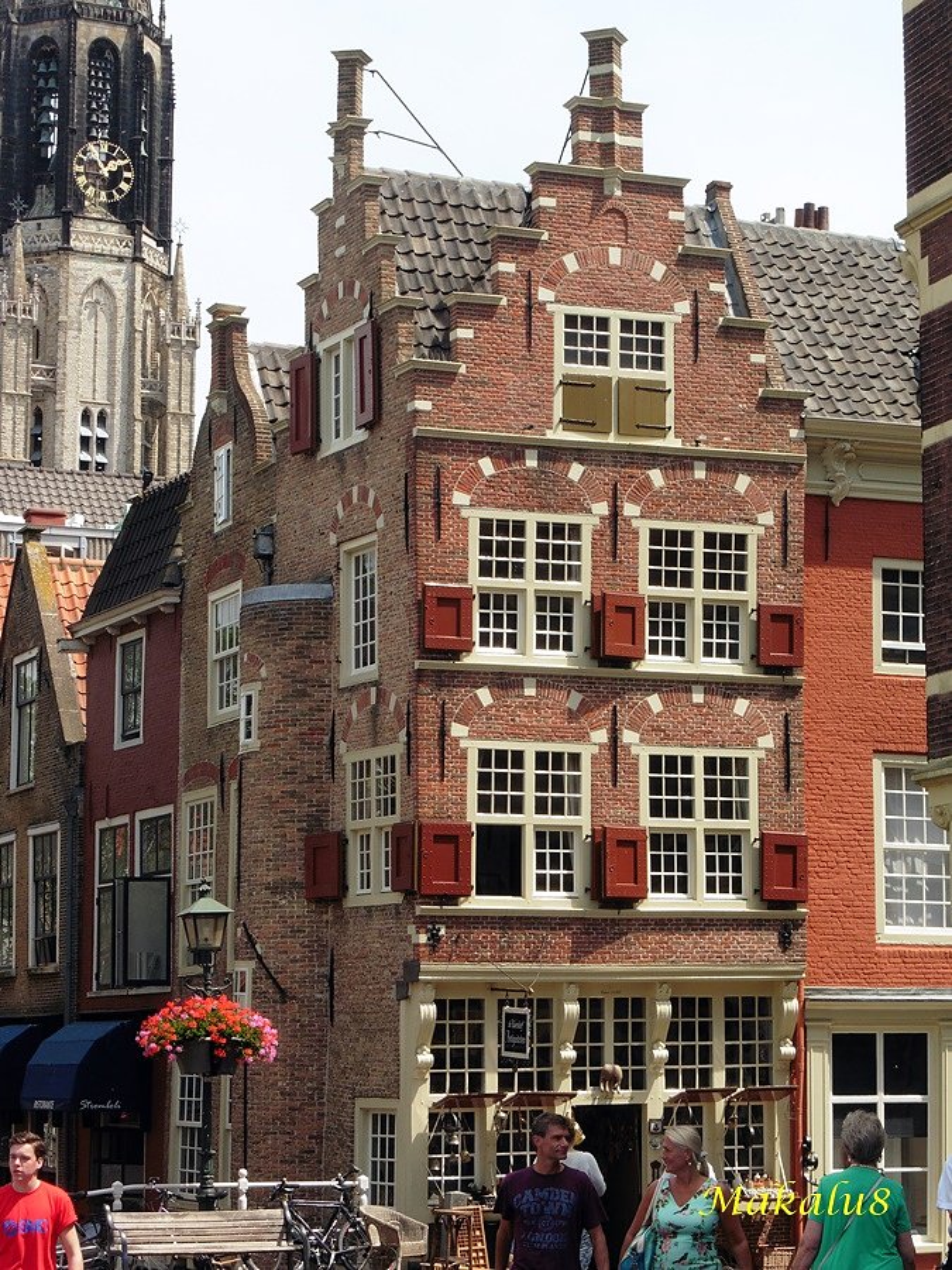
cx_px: 476
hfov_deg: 18.7
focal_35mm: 79
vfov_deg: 24.7
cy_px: 635
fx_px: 2897
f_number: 5.6
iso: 100
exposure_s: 1/250
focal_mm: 14.2
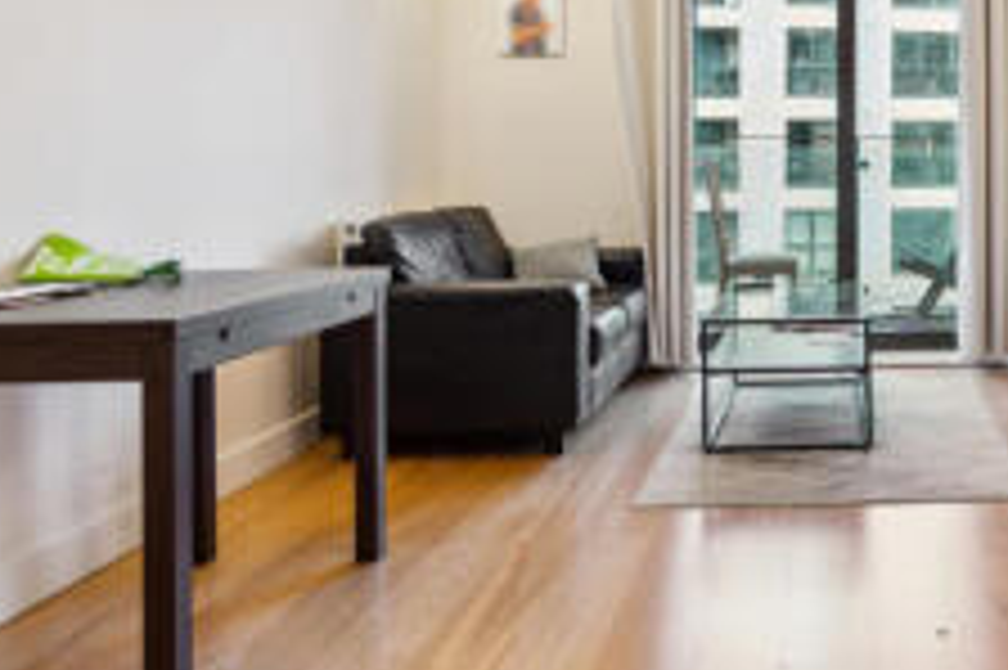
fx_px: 951
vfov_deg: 38.2
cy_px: 196
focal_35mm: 34
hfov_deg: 49.1
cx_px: 927
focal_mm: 16
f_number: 11
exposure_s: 1/1.25
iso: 400
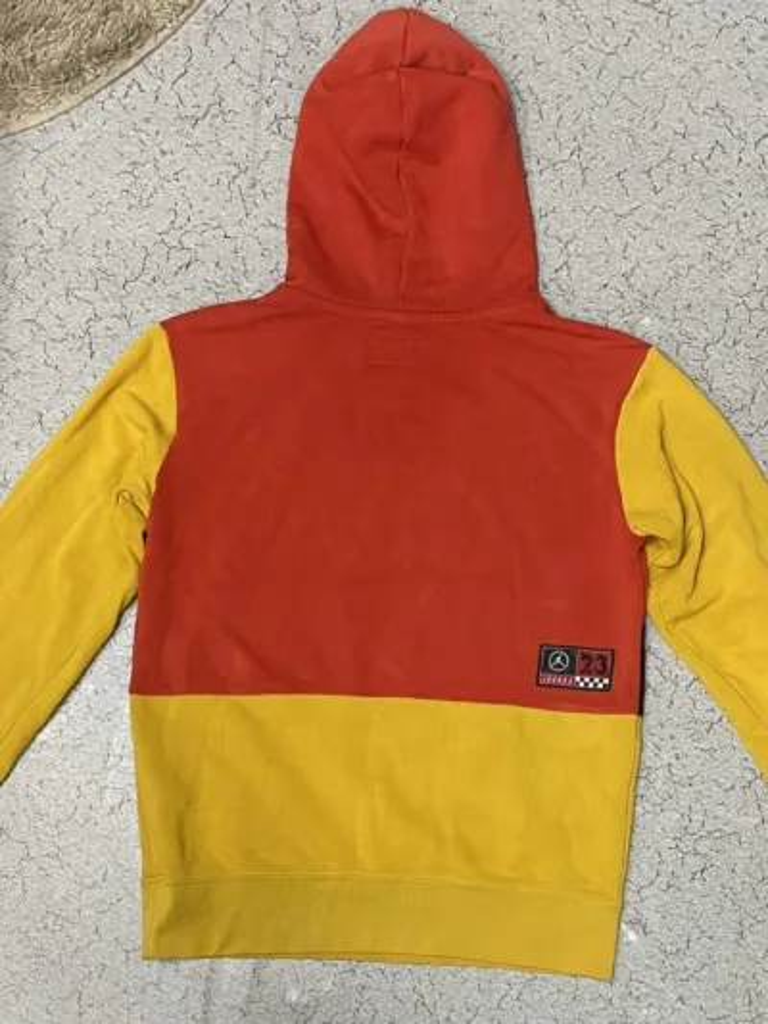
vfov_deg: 67.3
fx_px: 769
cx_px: 384
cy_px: 512
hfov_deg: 53.1
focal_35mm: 26
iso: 200
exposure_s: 1/50
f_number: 1.6
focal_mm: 4.2
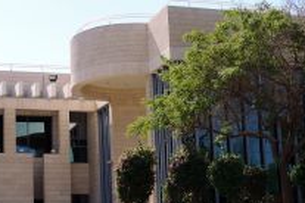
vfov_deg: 12.5
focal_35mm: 110
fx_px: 932
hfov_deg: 18.6
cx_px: 157
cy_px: 90
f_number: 3.5
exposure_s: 1/640
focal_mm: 8.3
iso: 80
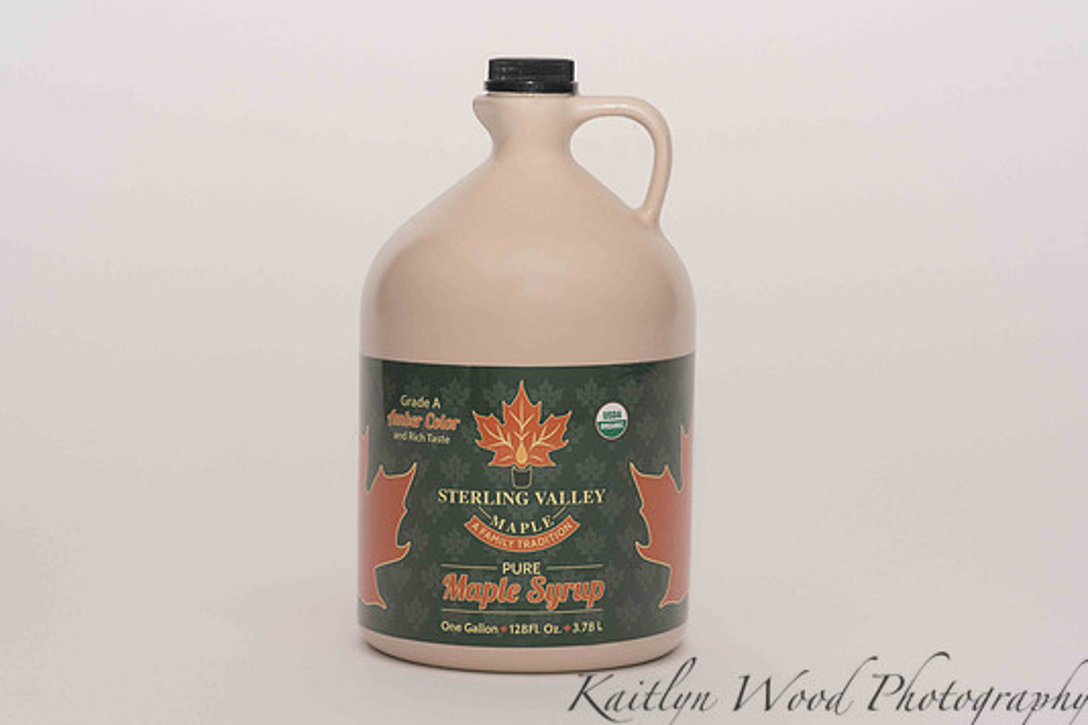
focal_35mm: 93
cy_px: 380
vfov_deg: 14.7
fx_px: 2810
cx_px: 566
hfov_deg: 21.9
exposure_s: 1/100
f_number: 13
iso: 400
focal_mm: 85
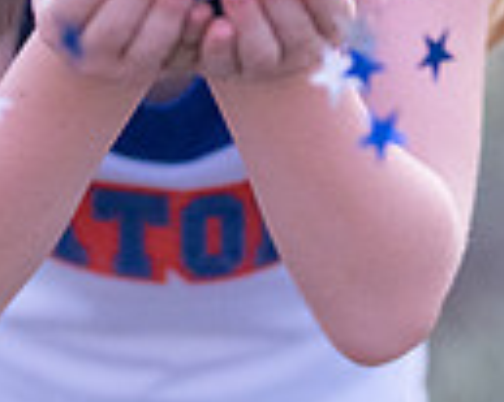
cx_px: 87
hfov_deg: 6.9
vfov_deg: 5.5
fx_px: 4173
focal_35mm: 280
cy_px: -186
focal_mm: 50
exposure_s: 1/800
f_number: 1.2
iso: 1250
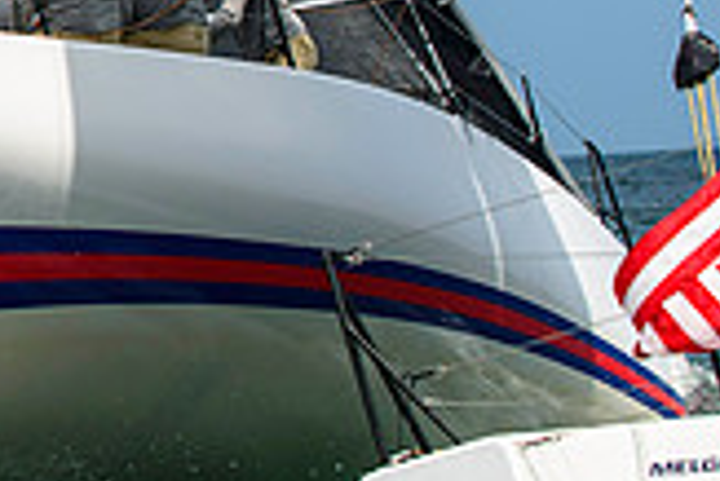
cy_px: -126
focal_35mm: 285
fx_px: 5705
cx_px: -362
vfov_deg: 4.8
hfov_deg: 7.1
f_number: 5
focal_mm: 80
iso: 400
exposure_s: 1/4000
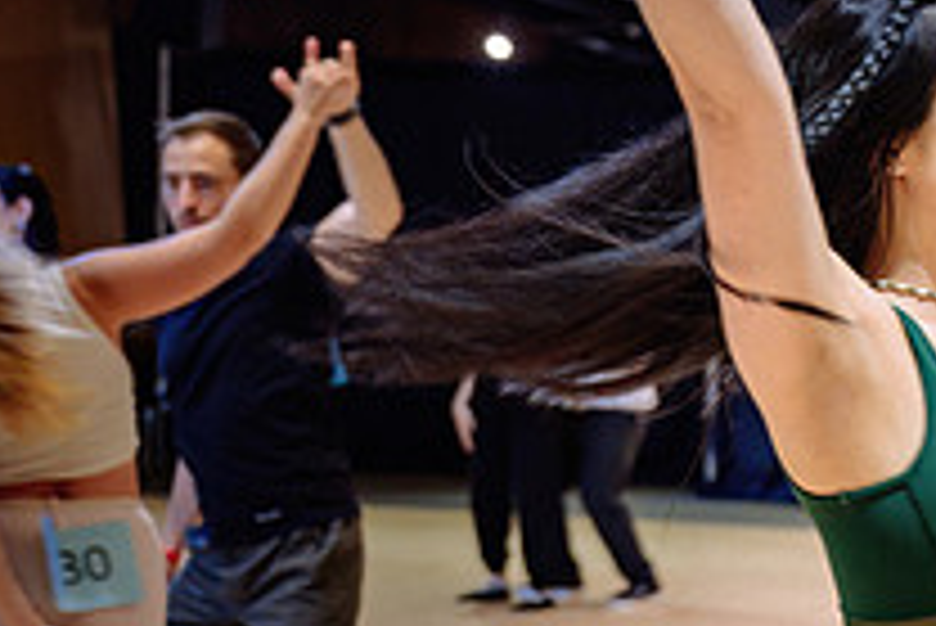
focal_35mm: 95
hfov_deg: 20.2
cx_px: 1112
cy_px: 453
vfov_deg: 14.4
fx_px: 2472
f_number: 2.8
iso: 1600
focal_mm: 34
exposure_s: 1/125
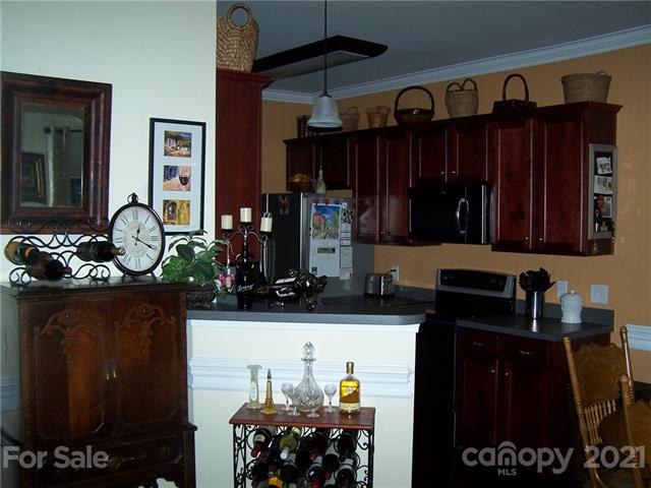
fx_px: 715
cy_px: 244
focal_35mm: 38
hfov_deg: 49.0
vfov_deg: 37.7
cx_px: 326
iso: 80
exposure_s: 1/500
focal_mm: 6.3
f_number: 2.8
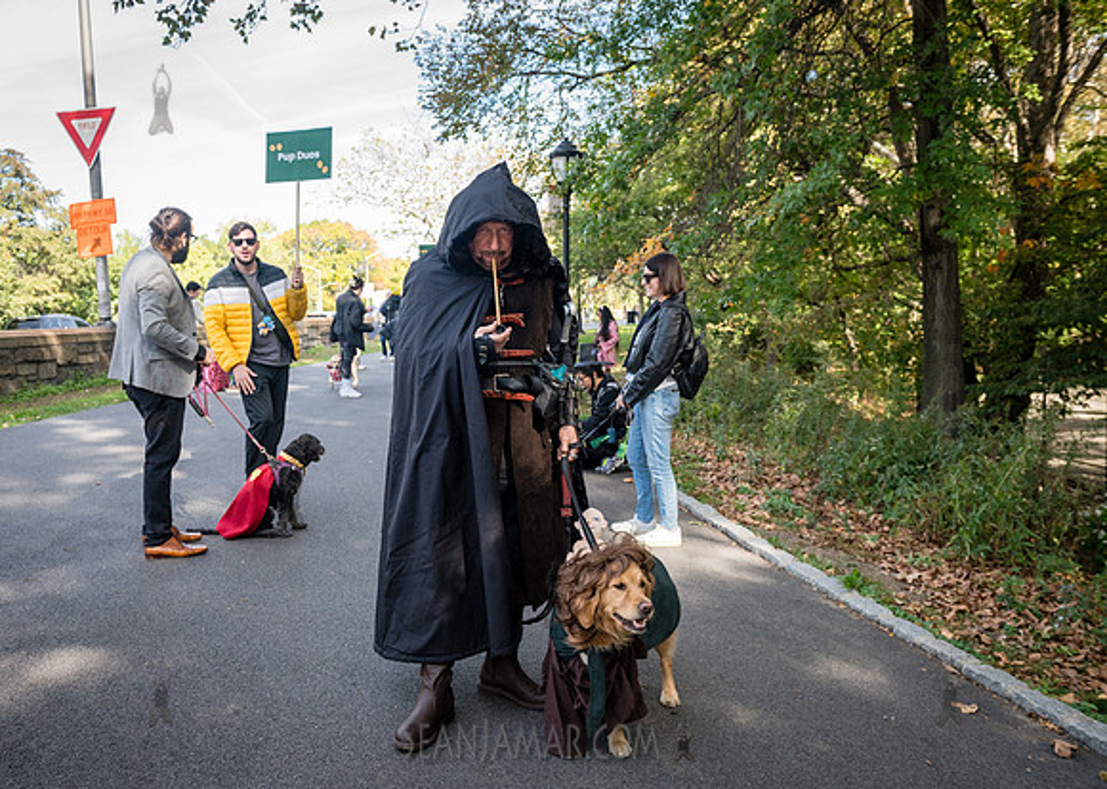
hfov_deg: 61.1
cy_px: 388
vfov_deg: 45.7
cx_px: 505
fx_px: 936
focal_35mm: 30
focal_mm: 28
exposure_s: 1/800
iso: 1000
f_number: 5
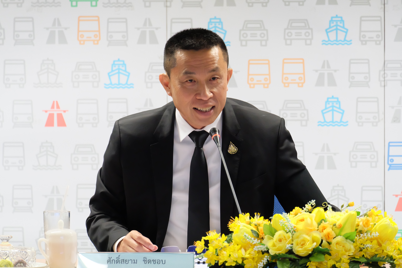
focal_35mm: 204
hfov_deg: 10.1
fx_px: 2278
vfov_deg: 6.7
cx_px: 201
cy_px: 134
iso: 6400
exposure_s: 1/56
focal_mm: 135.7
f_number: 6
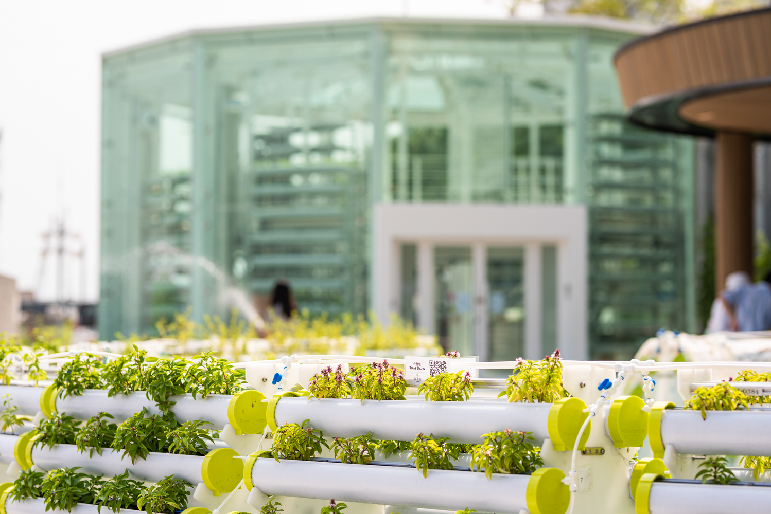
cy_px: 257
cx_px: 386
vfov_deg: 16.1
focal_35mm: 85
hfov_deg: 23.9
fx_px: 1821
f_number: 2.8
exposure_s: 1/800
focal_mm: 85
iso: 64
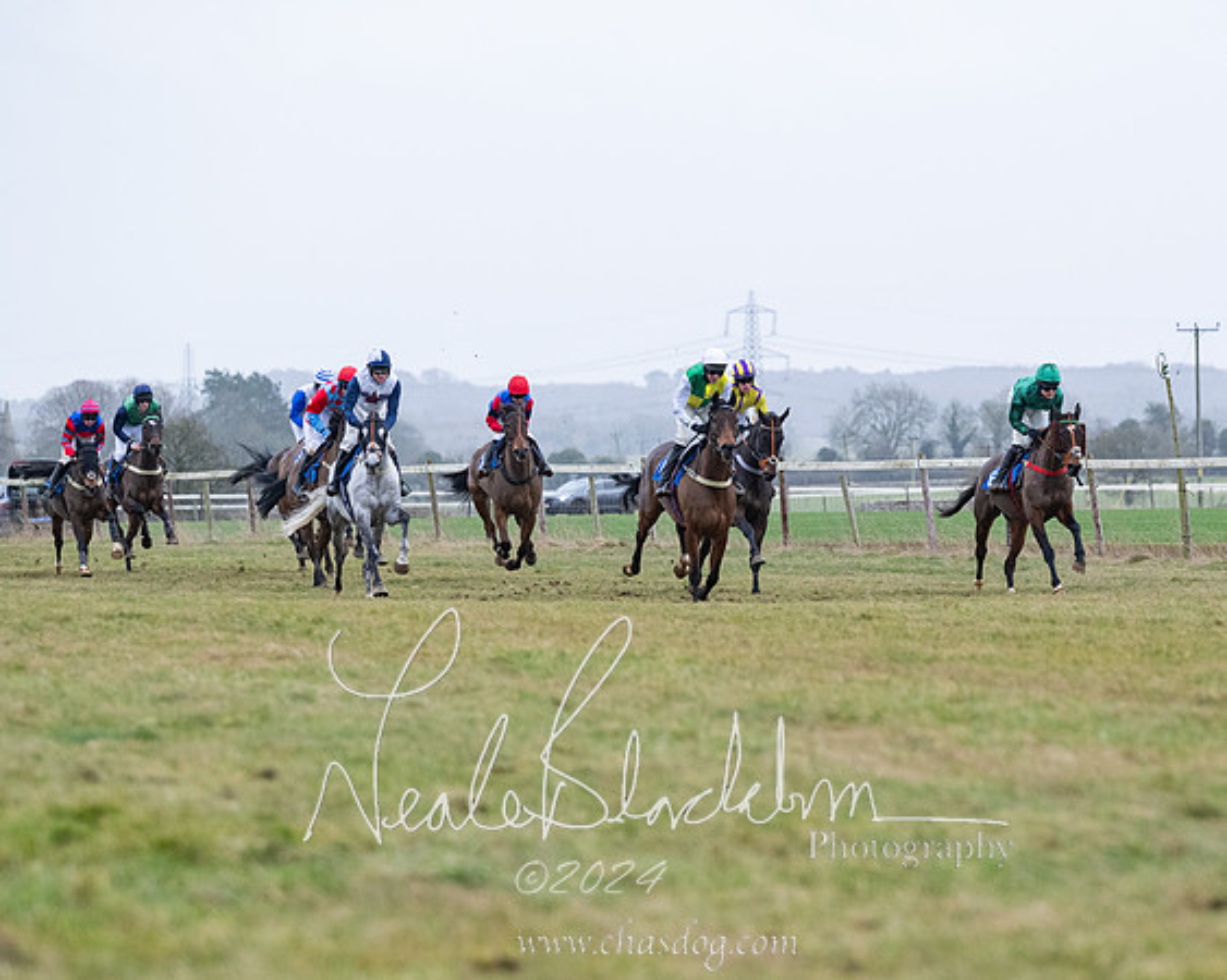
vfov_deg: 6.5
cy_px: 708
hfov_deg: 8.1
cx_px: 902
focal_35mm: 237
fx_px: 8617
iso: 1250
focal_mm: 140
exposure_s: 1/1250
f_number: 4
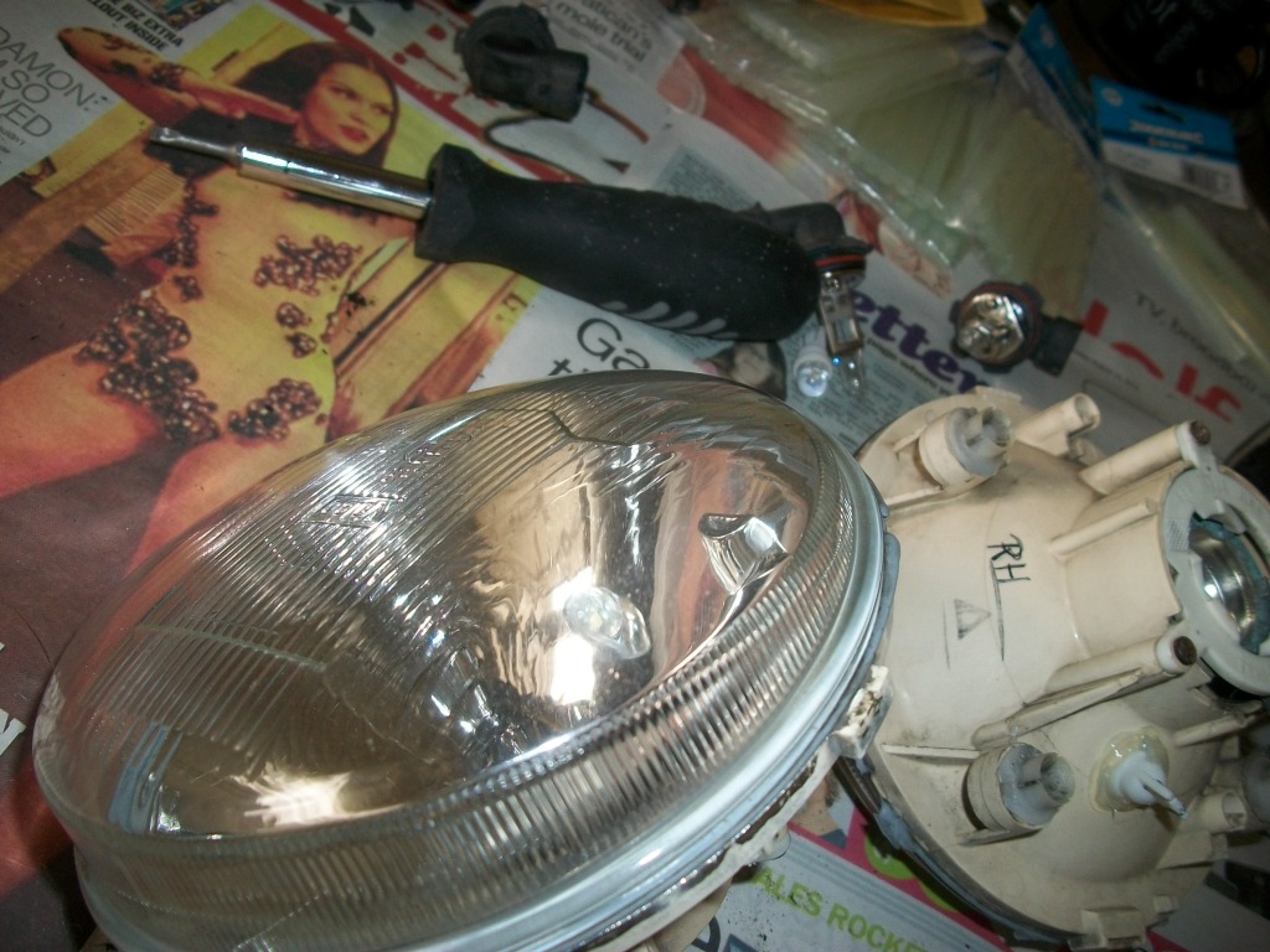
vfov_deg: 44.2
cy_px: 476
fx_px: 1174
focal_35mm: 32
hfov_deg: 56.8
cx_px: 635
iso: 80
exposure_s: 1/30
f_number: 2.9
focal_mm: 5.7
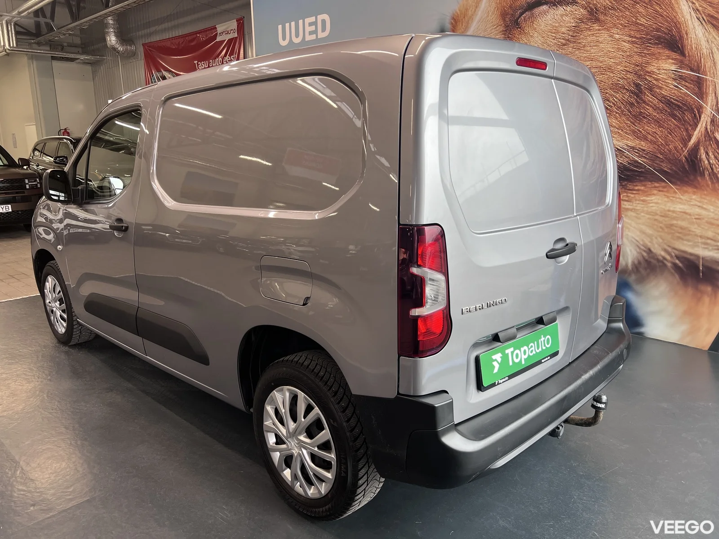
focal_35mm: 26
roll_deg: +0.5
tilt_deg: -12.6
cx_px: 360
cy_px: 270
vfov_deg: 53.1
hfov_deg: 67.3
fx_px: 540
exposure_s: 1/121
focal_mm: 5.7
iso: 80
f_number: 1.5
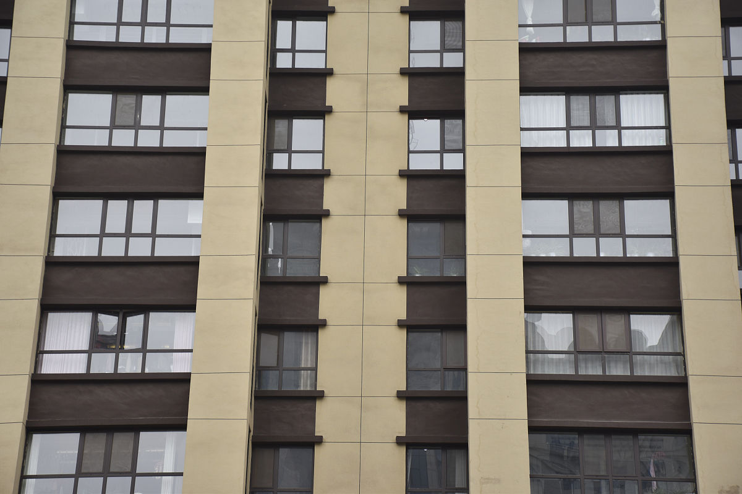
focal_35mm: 84
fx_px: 1731
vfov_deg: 16.3
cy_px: 247
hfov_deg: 24.2
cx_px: 371
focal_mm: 56
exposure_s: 1/125
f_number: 4.8
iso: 100
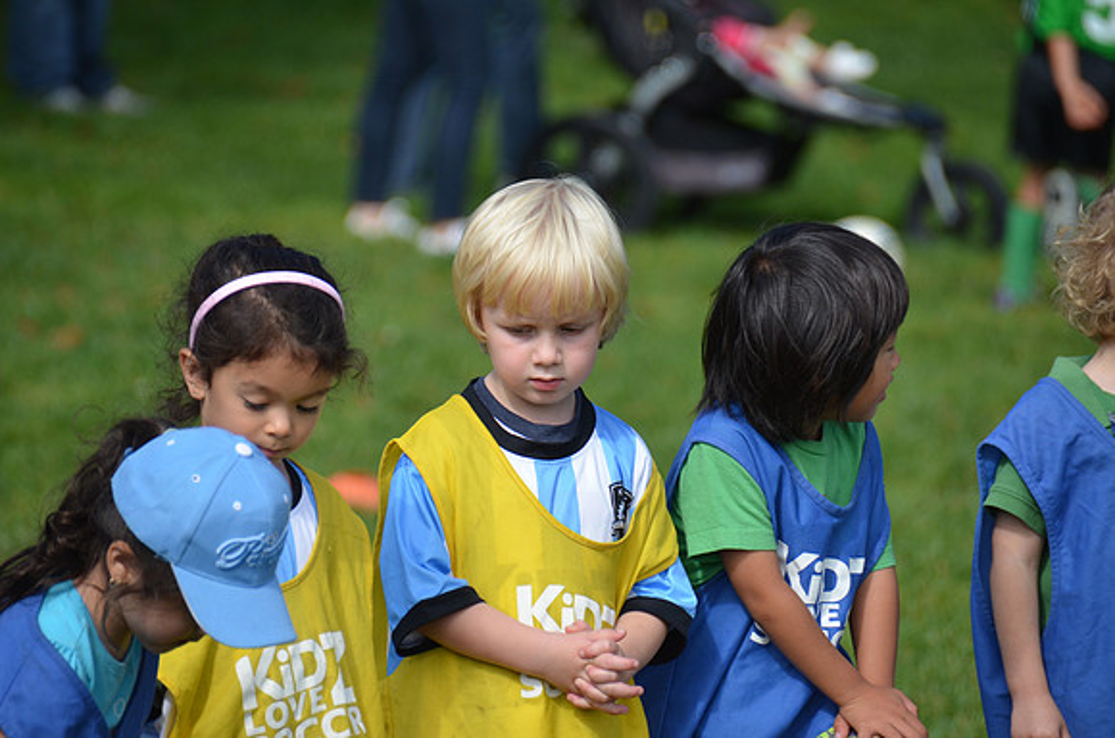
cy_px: 369
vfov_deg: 3.0
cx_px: 558
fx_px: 13907
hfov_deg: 4.6
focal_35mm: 450
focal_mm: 300
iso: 400
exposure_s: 1/1600
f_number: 5.6
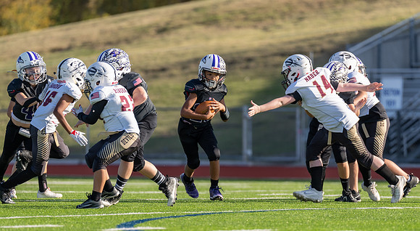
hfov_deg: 6.4
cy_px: 156
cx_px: 216
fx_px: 3775
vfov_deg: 3.5
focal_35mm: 341
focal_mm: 200
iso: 125
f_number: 2.8
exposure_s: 1/1250
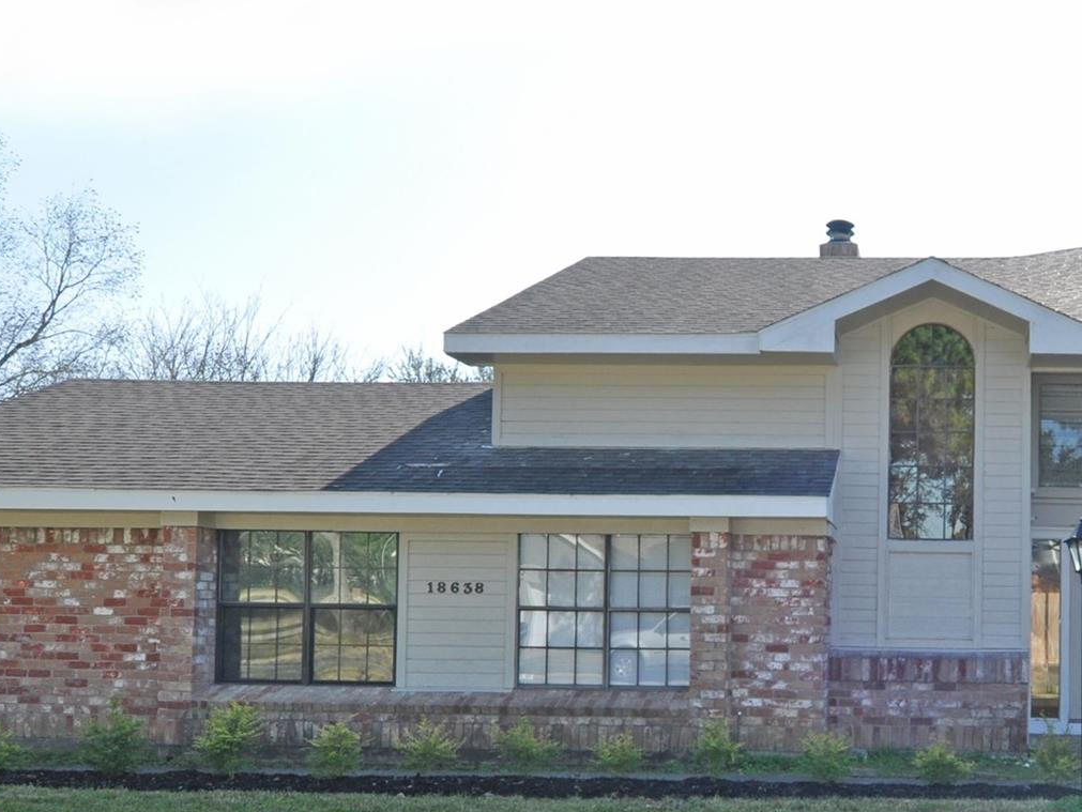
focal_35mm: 35
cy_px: 624
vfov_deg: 39.5
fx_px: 1094
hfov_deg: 49.6
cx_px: 859
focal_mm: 12
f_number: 10
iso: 200
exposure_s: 1/200
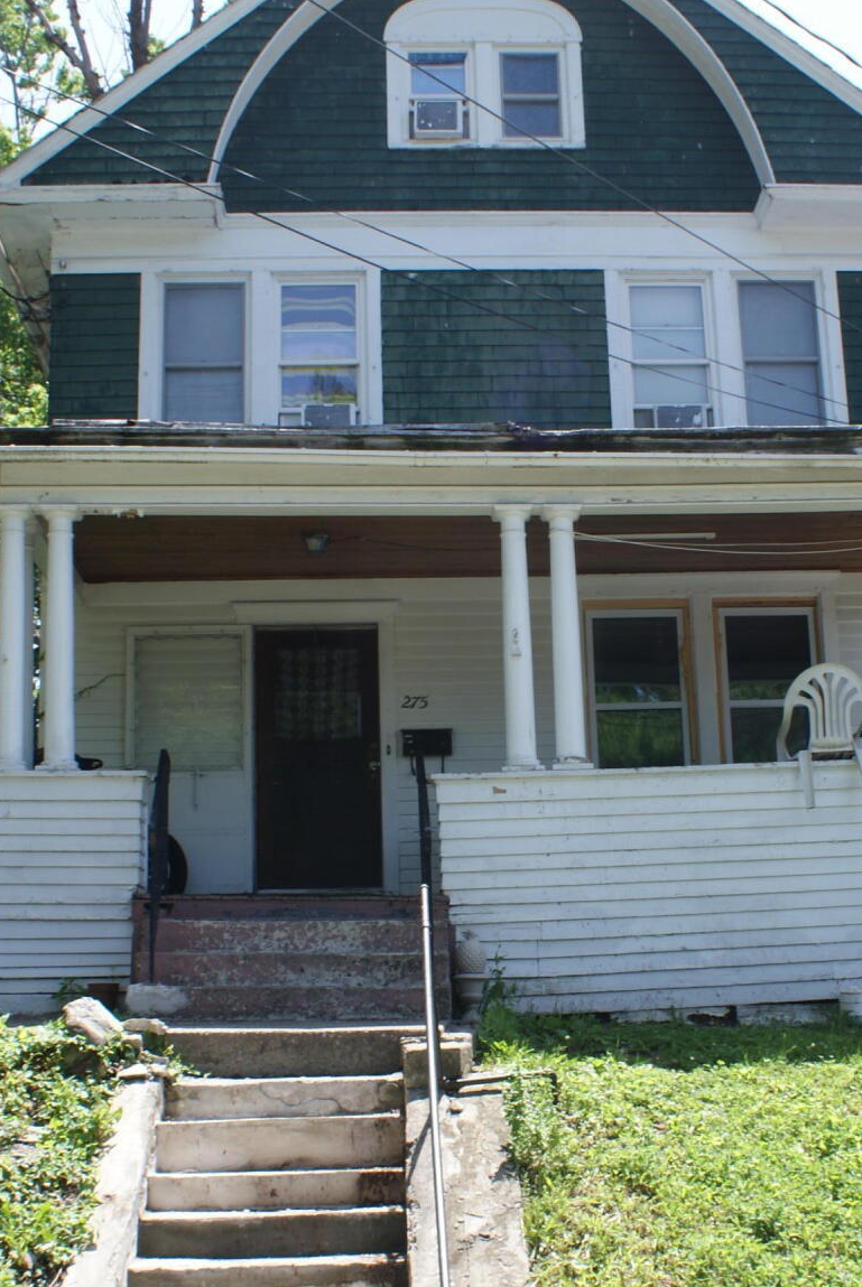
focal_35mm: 47
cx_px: 503
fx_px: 1683
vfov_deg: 41.8
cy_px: 733
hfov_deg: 28.7
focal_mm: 18
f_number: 9
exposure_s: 1/80
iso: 100
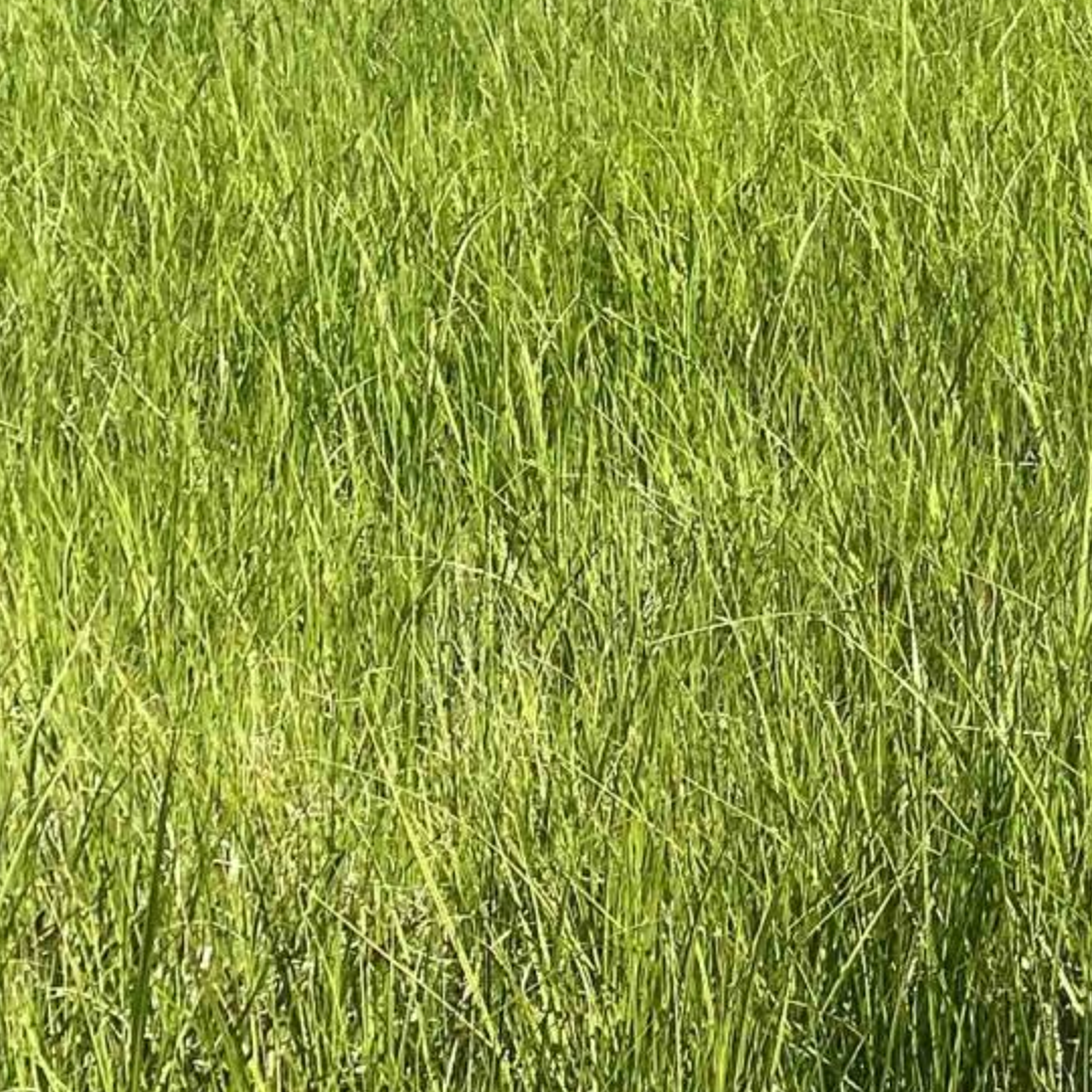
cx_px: 2471
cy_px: -324
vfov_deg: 15.2
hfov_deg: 12.9
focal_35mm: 109
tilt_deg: -5.2
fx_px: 3890
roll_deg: +1.8
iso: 32
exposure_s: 1/1585
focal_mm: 4.25
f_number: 1.8
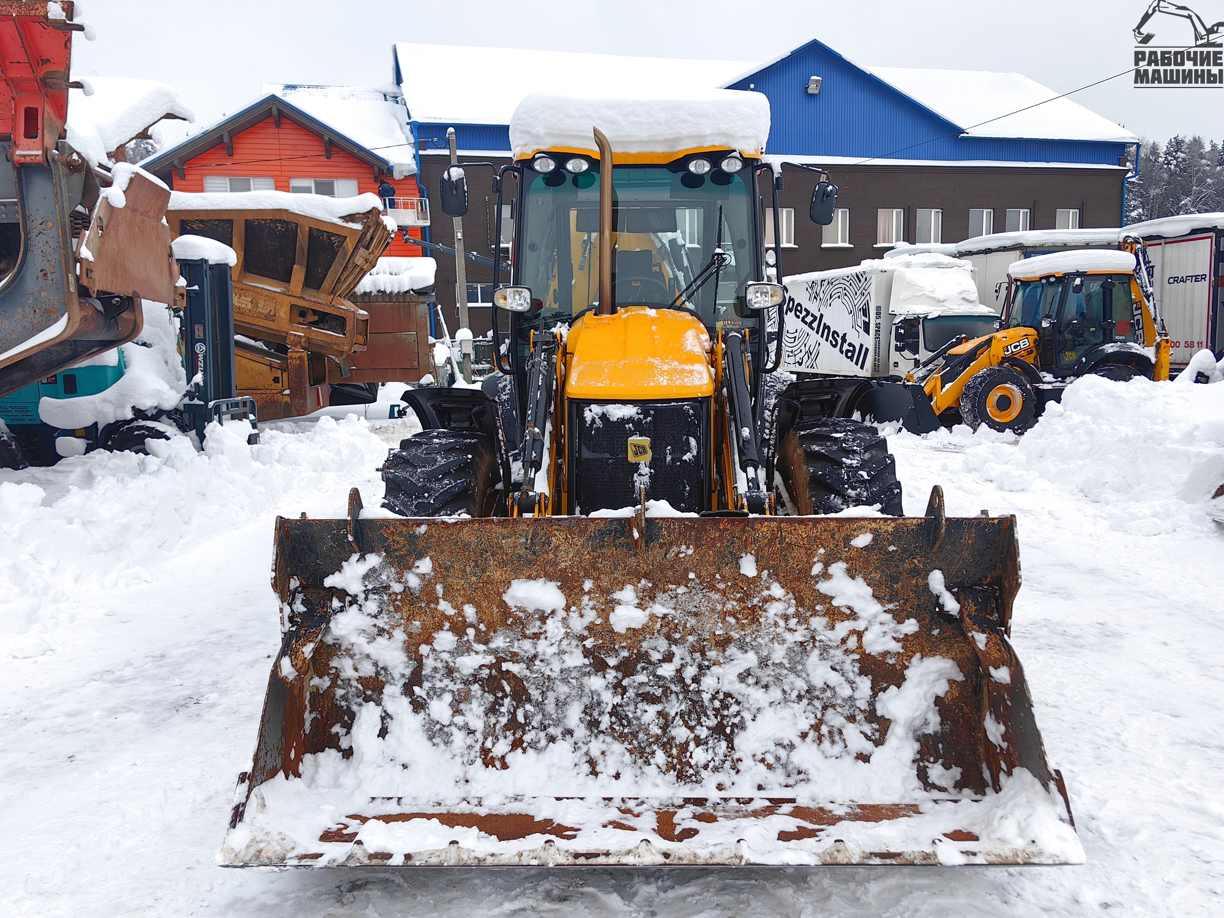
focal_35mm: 27
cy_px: 459
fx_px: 955
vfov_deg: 51.4
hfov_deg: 65.3
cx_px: 612
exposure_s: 1/520
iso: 50
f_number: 2
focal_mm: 6.35
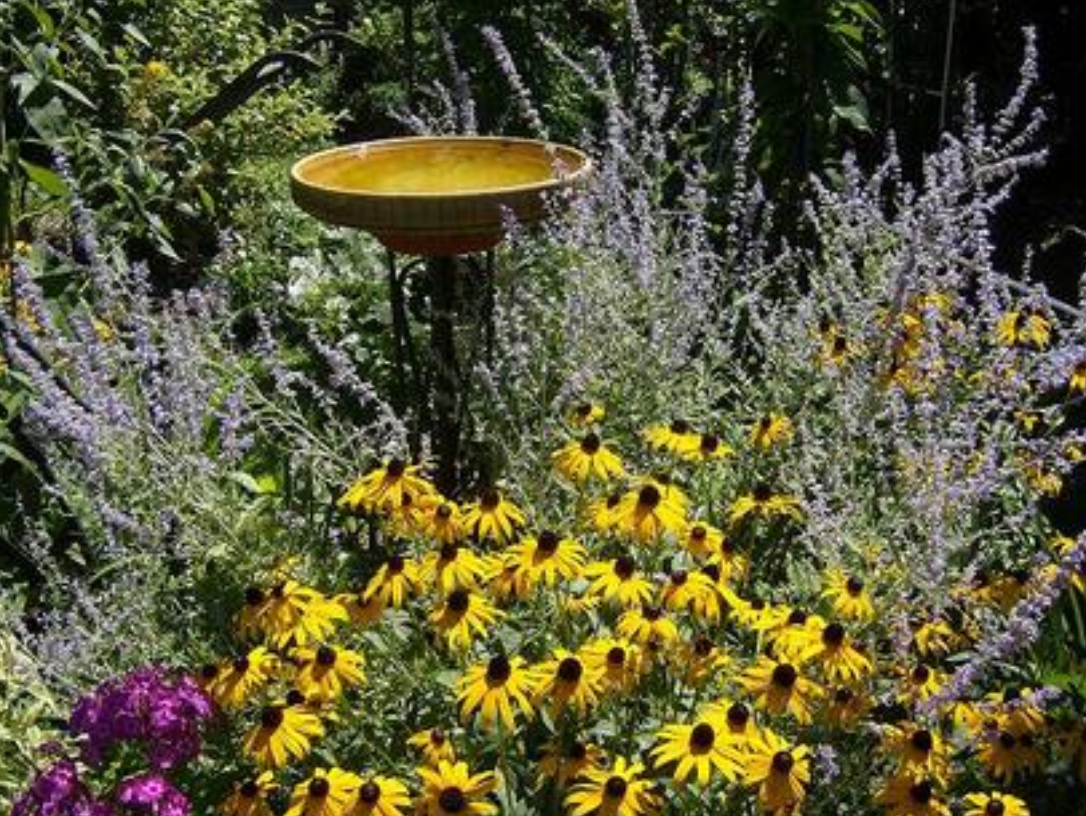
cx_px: 532
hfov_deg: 47.8
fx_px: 1224
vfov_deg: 36.8
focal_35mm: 39
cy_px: 431
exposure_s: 1/531
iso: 100
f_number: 4.7
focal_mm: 6
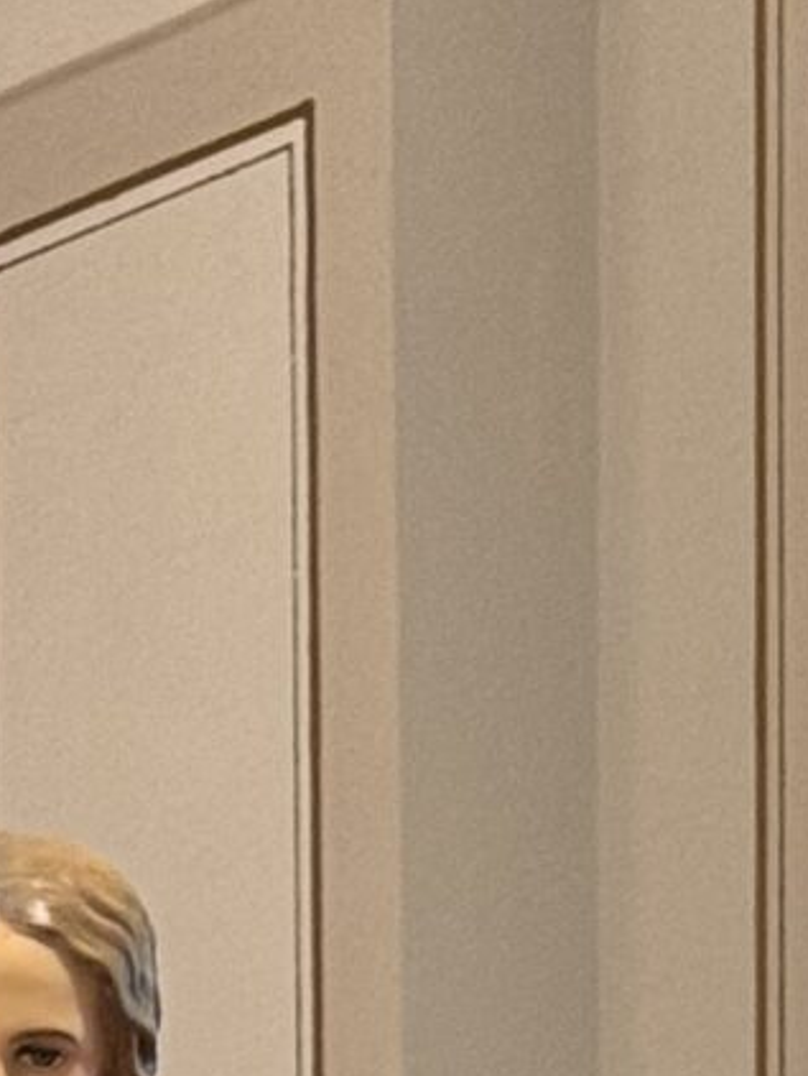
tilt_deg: +0.5
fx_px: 9047
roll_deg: +0.2
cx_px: 48
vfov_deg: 6.5
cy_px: 2517
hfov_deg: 5.1
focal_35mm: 291
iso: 250
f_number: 1.78
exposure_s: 1/60
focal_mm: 6.76
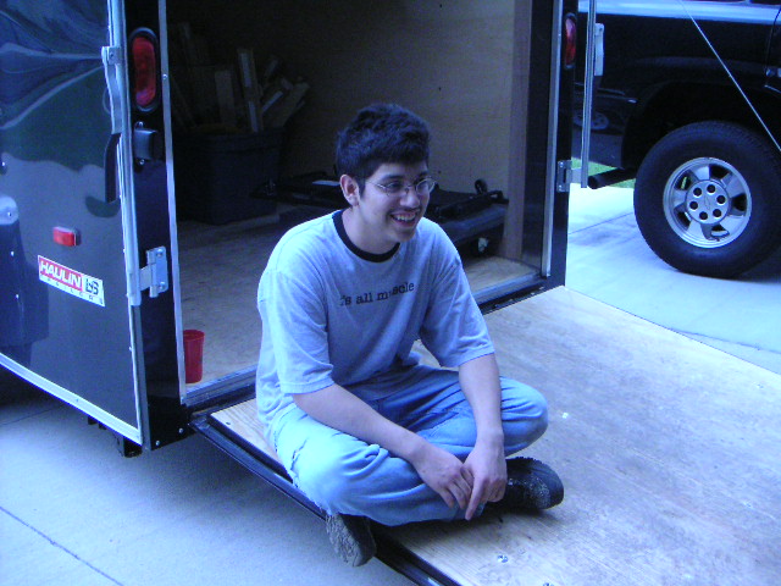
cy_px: 293
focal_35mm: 43
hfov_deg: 43.9
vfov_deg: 33.6
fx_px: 970
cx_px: 390
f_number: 6.7
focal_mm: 5.7
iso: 400
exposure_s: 1/350
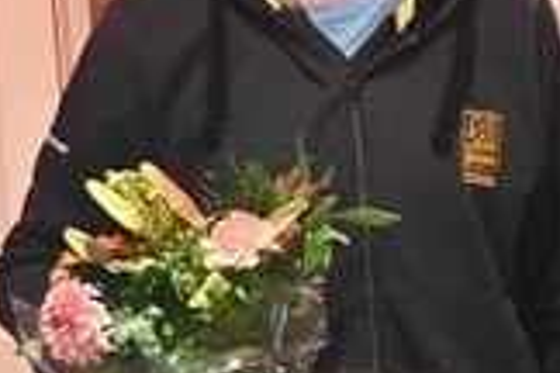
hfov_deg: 10.8
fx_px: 2629
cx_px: 1210
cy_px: 473
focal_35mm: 169
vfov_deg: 8.0
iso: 10000
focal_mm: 18
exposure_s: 1/60
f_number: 3.5
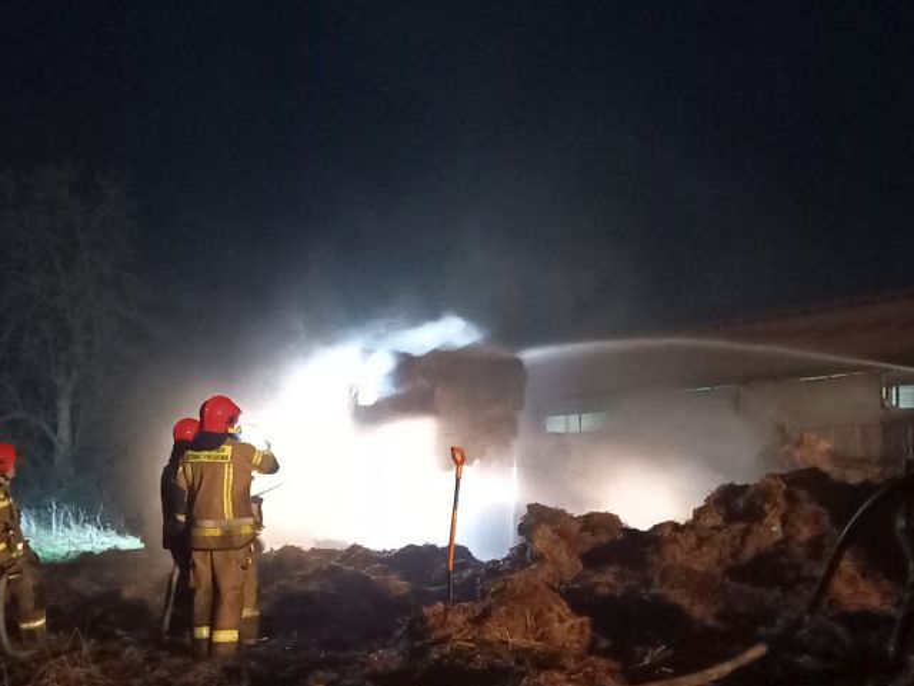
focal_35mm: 40
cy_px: 467
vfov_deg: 35.5
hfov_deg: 46.6
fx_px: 1056
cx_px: 537
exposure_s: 1/10
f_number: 1.8
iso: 4000
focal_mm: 4.65
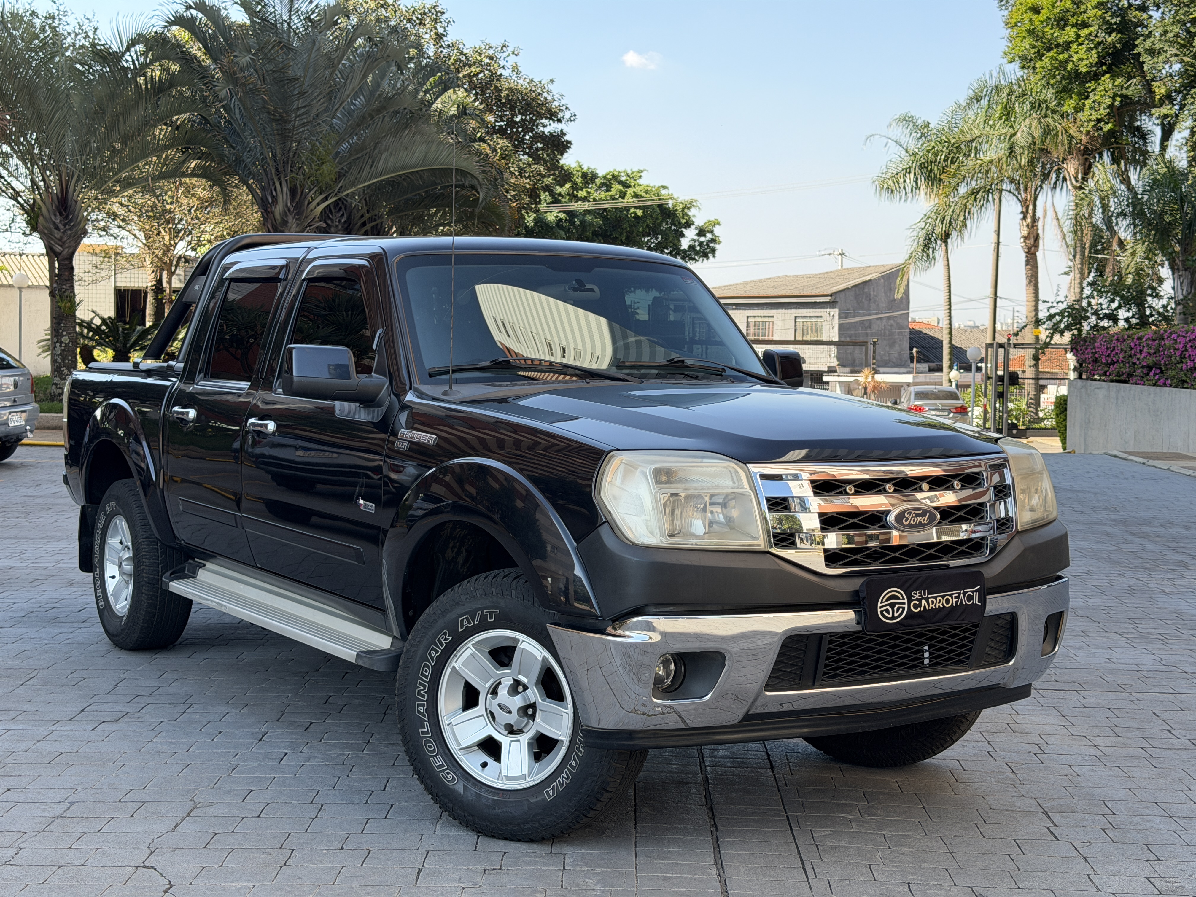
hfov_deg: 39.7
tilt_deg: -3.8
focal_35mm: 48
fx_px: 1658
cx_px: 598
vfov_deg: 30.3
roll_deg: -0.2
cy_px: 448
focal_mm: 6.76
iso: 80
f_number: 1.78
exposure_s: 1/1167
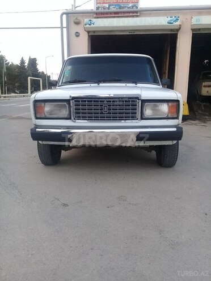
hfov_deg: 45.4
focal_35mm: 31
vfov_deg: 58.4
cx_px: 106
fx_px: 252
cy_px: 140
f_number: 2.2
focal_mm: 3.3
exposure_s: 1/100
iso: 80
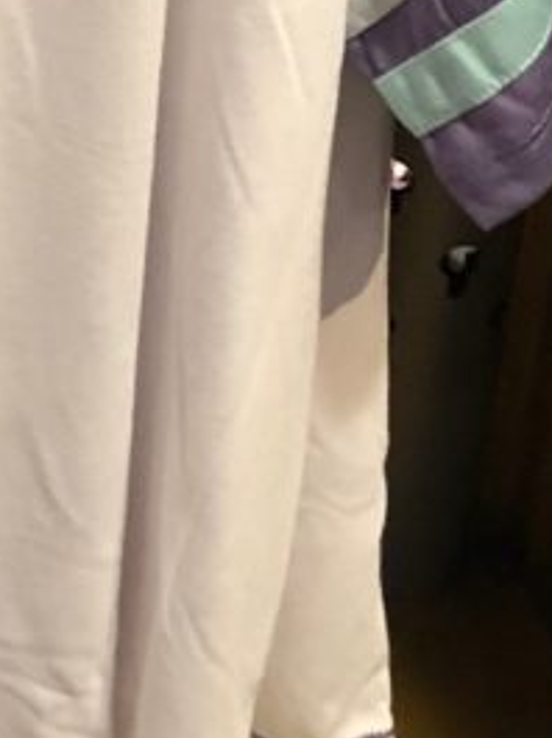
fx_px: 2707
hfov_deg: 10.7
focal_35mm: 127
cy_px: -192
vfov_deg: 14.9
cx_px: -519
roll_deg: +5.4
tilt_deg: -29.5
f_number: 1.8
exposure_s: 1/15
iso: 64
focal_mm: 4
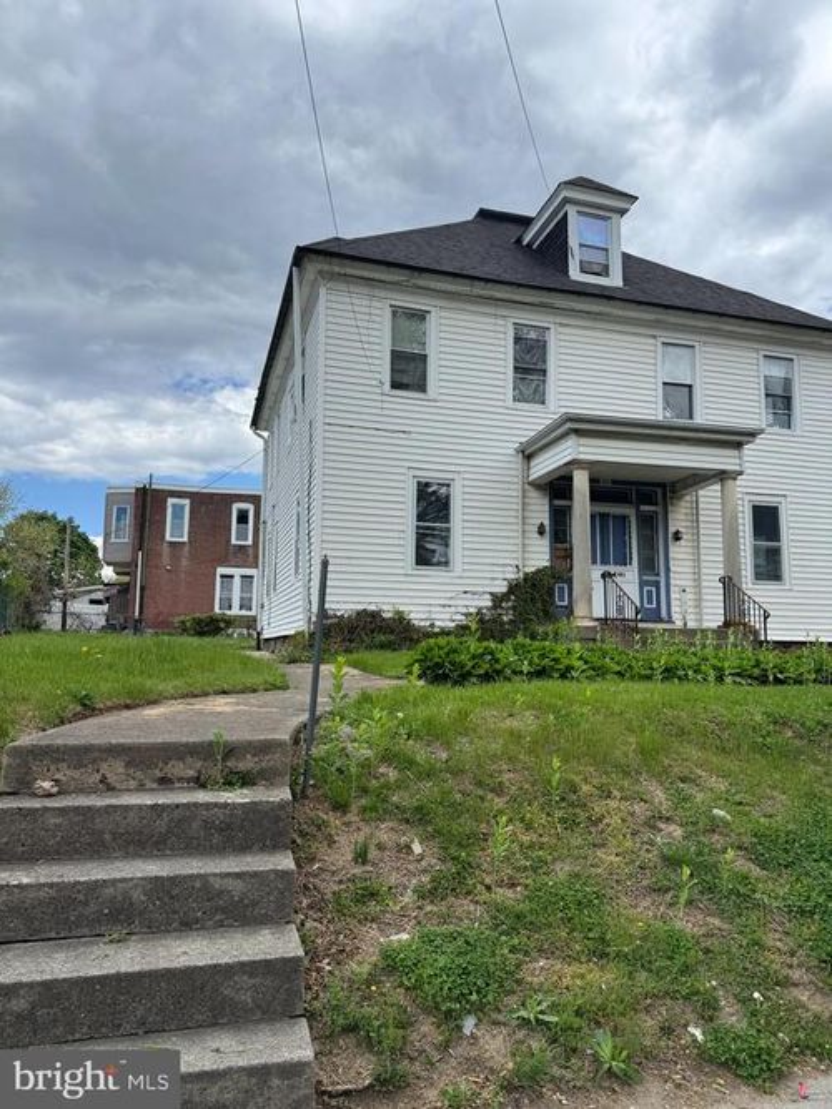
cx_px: 416
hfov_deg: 56.8
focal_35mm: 24
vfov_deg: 71.6
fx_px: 769
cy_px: 554
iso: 80
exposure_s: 1/3597
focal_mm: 6.76
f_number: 1.78
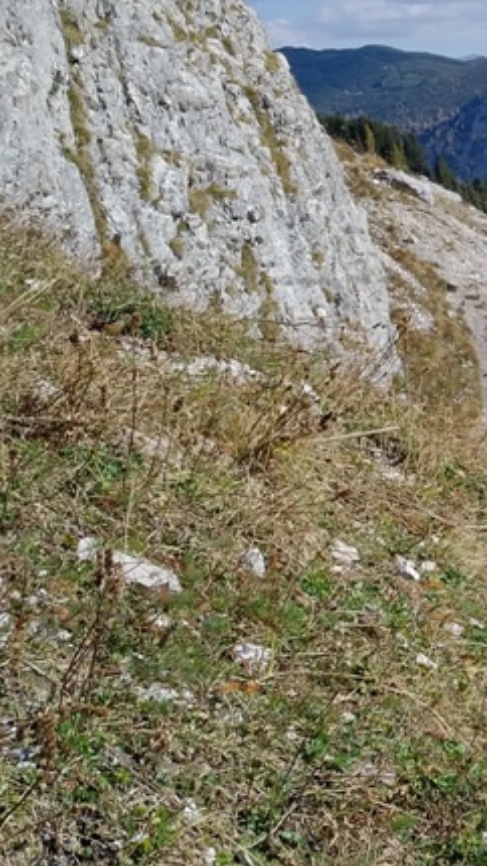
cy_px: 179
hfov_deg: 15.3
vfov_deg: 29.5
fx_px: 1606
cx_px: 833
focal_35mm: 70
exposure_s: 1/1380
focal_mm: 4.75
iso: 50
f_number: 2.2
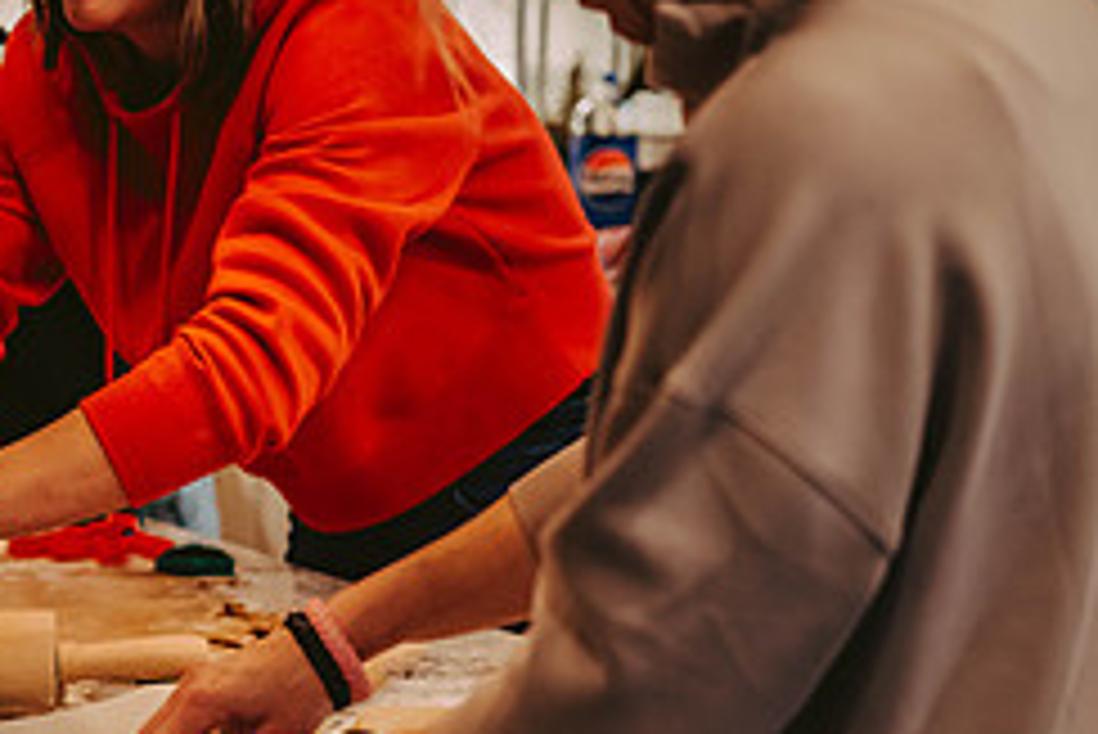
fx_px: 2899
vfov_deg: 14.3
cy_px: 664
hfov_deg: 20.6
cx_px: -58
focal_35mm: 95
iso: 2500
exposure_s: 1/320
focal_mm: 40
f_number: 2
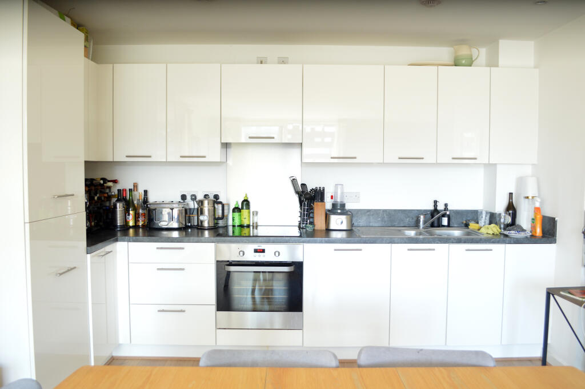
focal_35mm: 27
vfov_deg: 47.9
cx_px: 292
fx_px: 438
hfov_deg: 67.4
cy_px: 194
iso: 400
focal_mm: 18
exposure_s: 1/500
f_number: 4.5
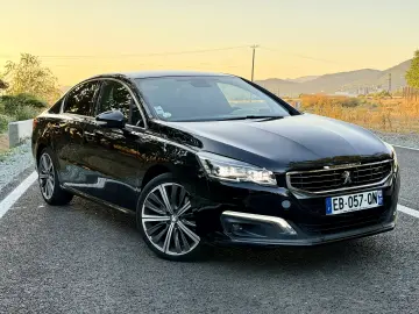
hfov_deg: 39.7
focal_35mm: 48
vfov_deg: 30.3
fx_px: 581
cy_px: 157
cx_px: 210
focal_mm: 6.76
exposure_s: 1/223
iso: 200
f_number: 1.78
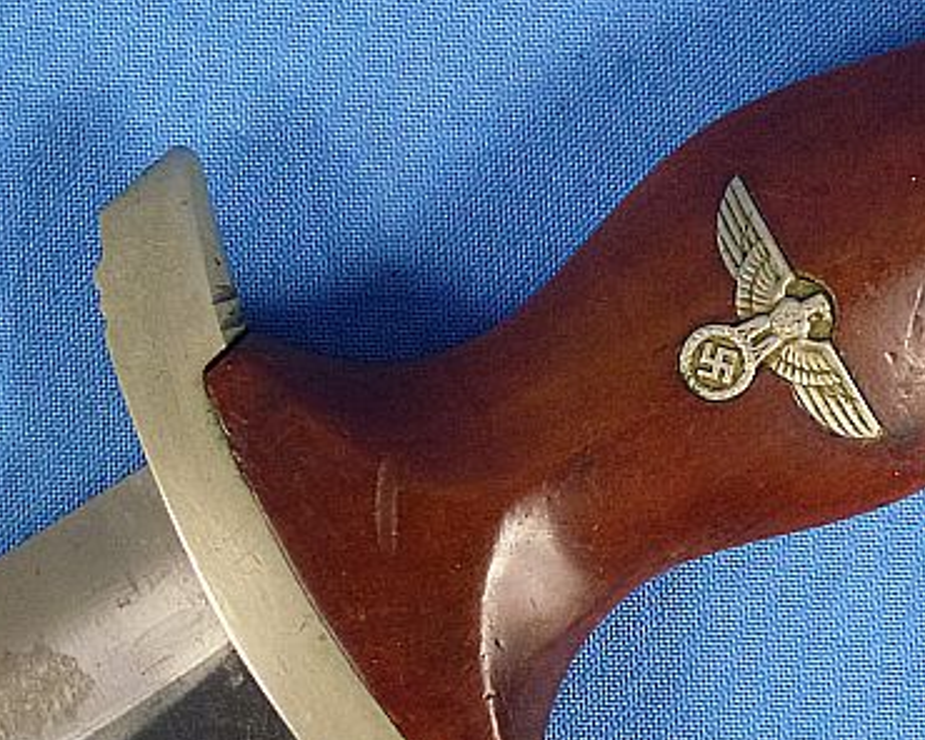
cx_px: 808
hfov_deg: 12.8
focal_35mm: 150
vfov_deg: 10.3
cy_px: 325
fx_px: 4106
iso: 400
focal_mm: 12.7
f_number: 4.7
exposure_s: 1/60
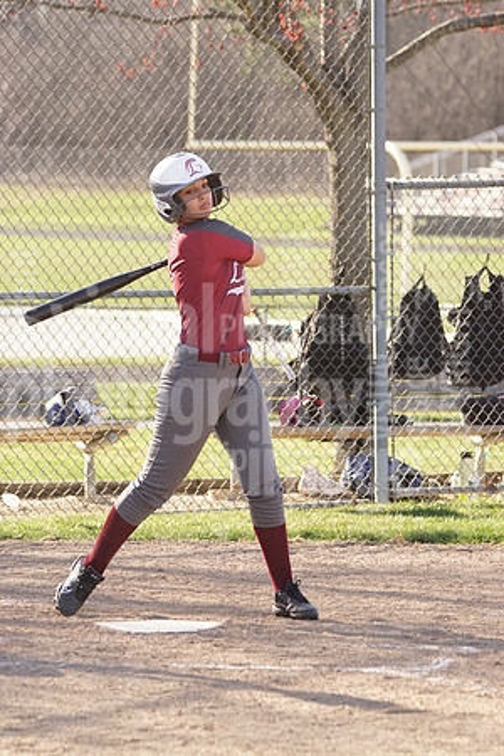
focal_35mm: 240
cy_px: 378
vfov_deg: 8.6
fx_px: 5040
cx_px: 252
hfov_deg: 5.7
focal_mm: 160
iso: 800
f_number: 5.6
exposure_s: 1/640
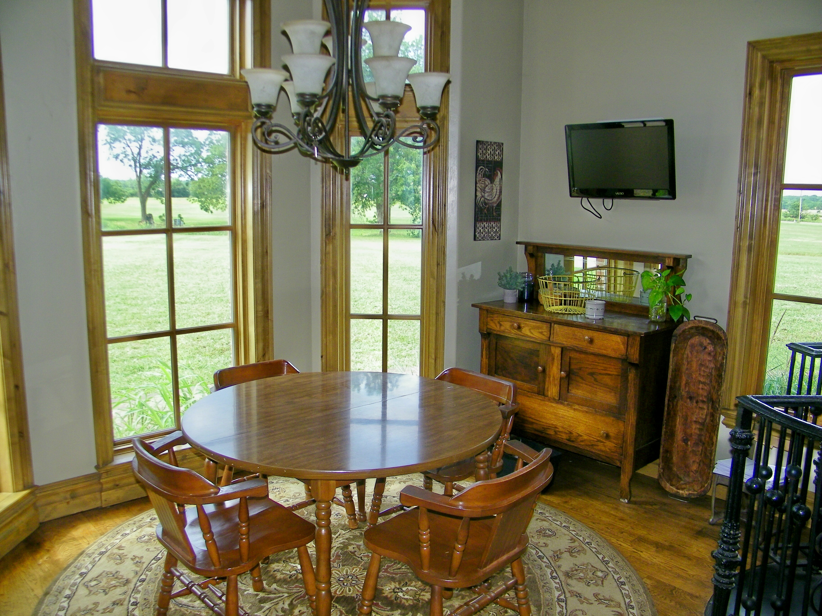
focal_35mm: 28
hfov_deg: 63.4
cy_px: 308
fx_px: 665
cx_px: 411
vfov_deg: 49.7
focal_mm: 5
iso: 80
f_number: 3.5
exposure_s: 1/100
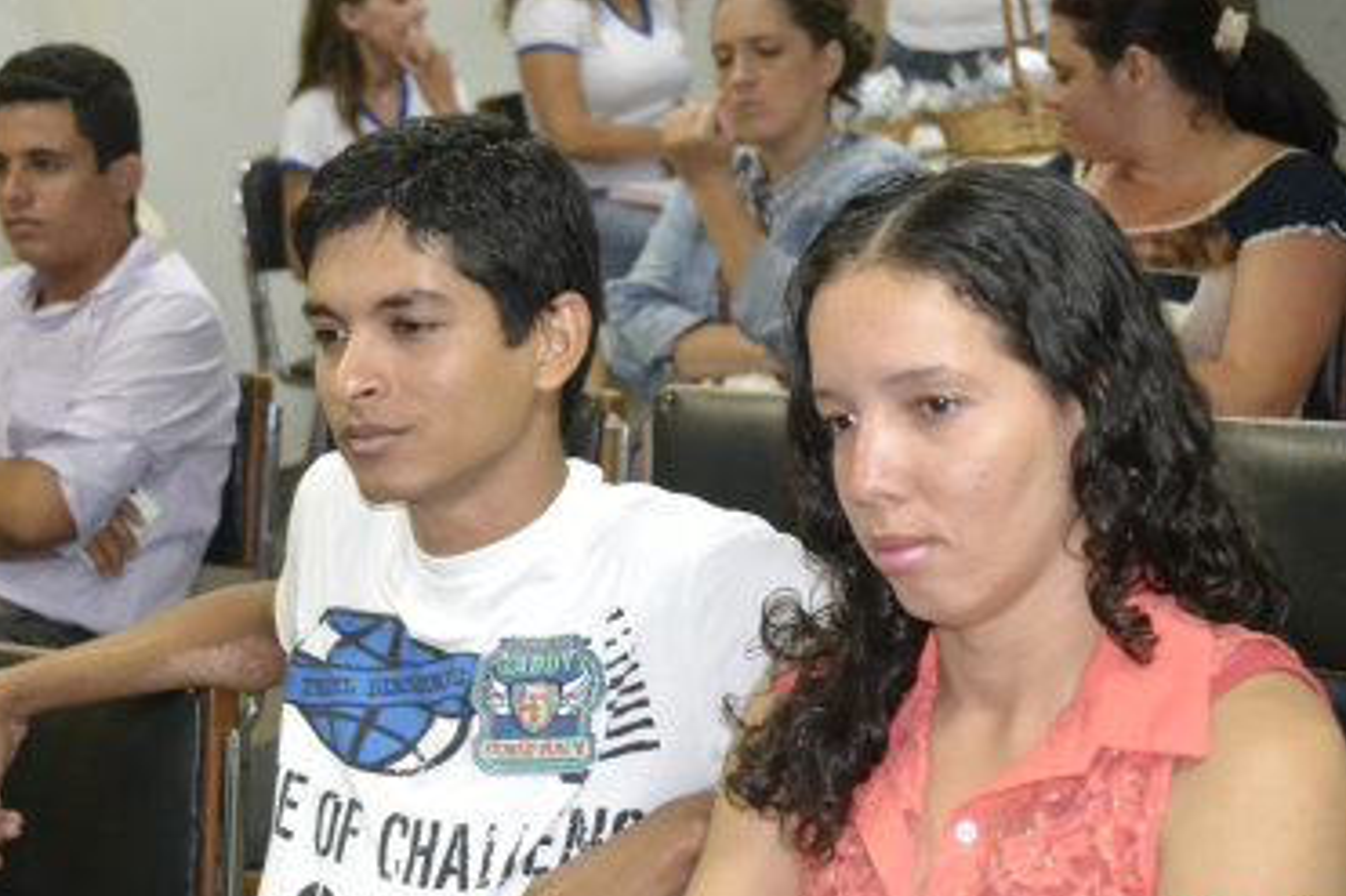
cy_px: 542
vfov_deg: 14.1
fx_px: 3625
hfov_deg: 21.0
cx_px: 686
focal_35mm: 97
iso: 2500
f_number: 4.8
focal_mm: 48
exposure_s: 1/60
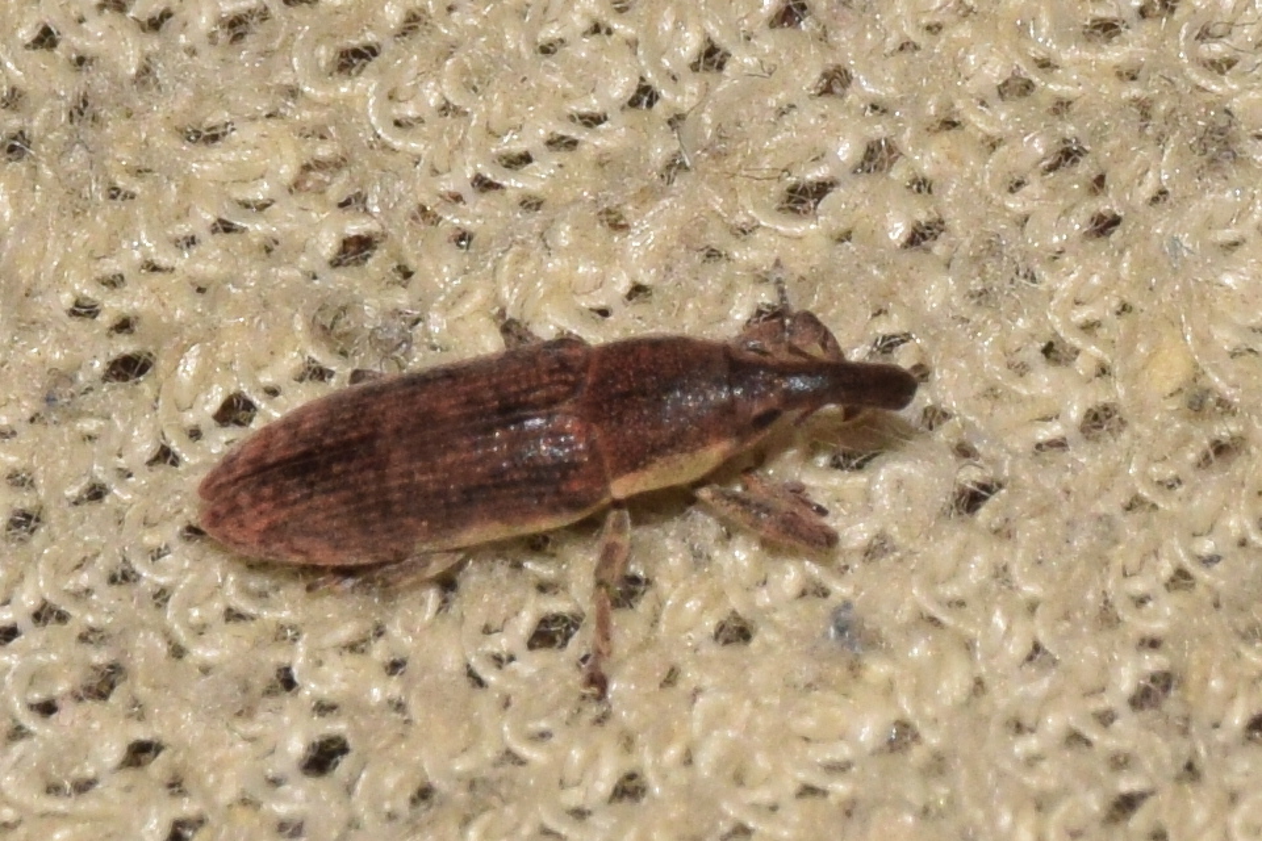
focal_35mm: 195
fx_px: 6835
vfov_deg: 7.0
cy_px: 420
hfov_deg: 10.5
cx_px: 631
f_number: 16
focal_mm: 130
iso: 400
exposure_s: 1/160
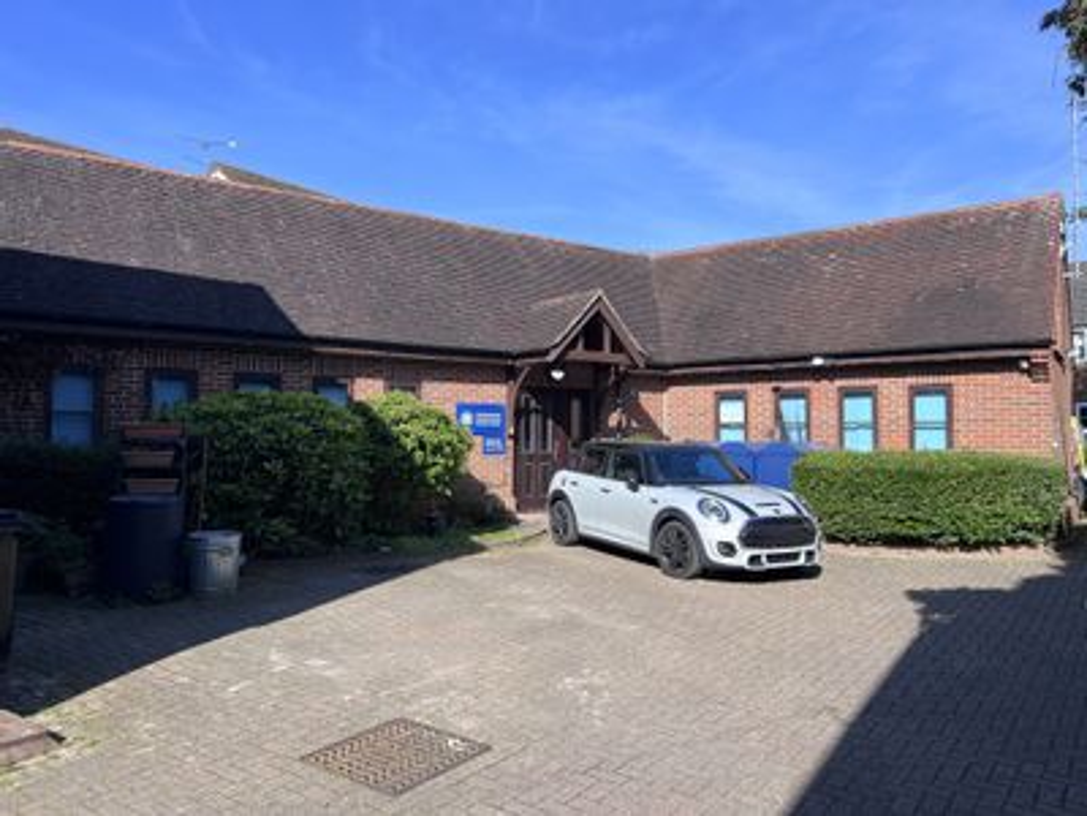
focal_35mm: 26
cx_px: 544
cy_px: 408
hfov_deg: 67.3
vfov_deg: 53.1
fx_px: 816
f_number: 1.5
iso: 50
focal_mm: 5.7
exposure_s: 1/2571
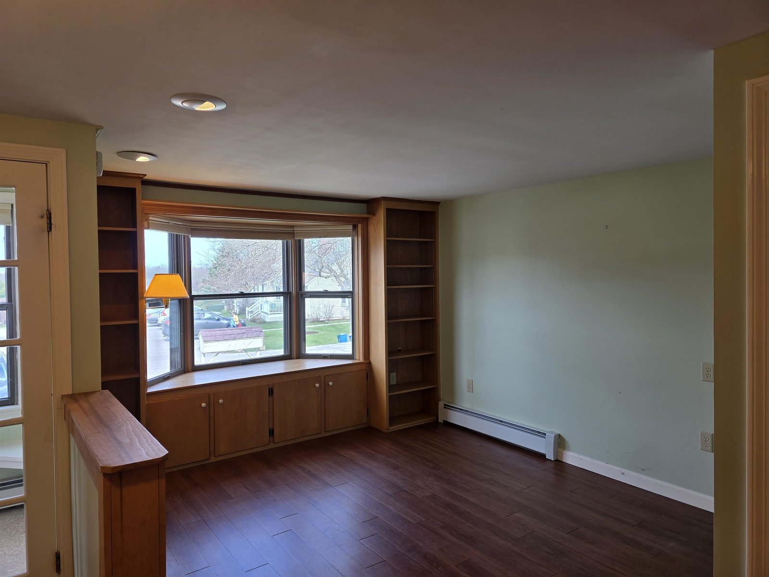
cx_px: 384
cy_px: 288
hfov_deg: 73.9
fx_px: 511
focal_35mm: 23
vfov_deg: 58.9
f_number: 1.7
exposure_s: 1/120
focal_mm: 6.3
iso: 40
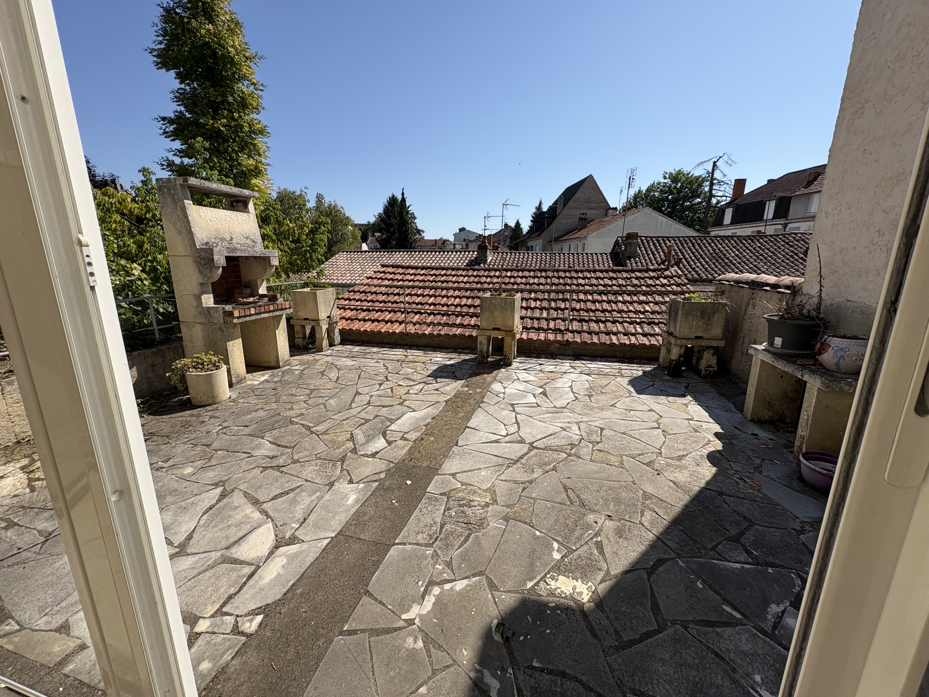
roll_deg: +1.0
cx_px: 464
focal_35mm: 14
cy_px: 348
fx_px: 376
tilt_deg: -13.4
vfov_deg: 85.7
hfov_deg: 102.1
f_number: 2.2
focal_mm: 2.22
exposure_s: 1/2273
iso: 50
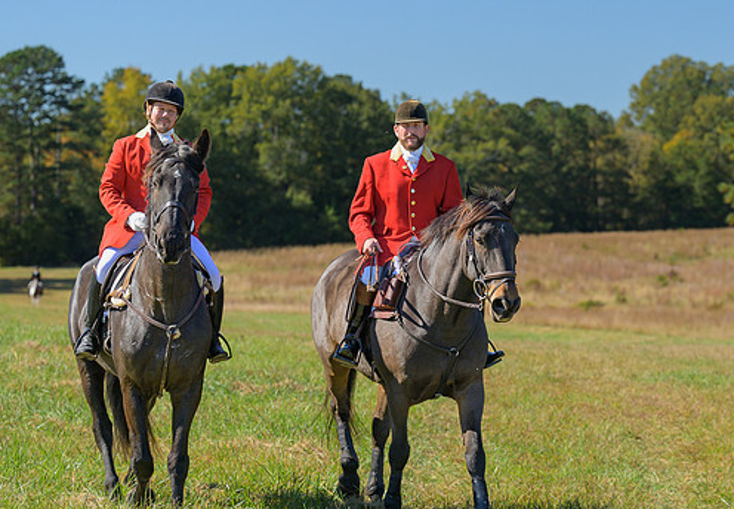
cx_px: 449
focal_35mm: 133
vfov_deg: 10.6
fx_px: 2746
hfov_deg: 15.2
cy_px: 251
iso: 200
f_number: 4
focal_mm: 92
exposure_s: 1/640
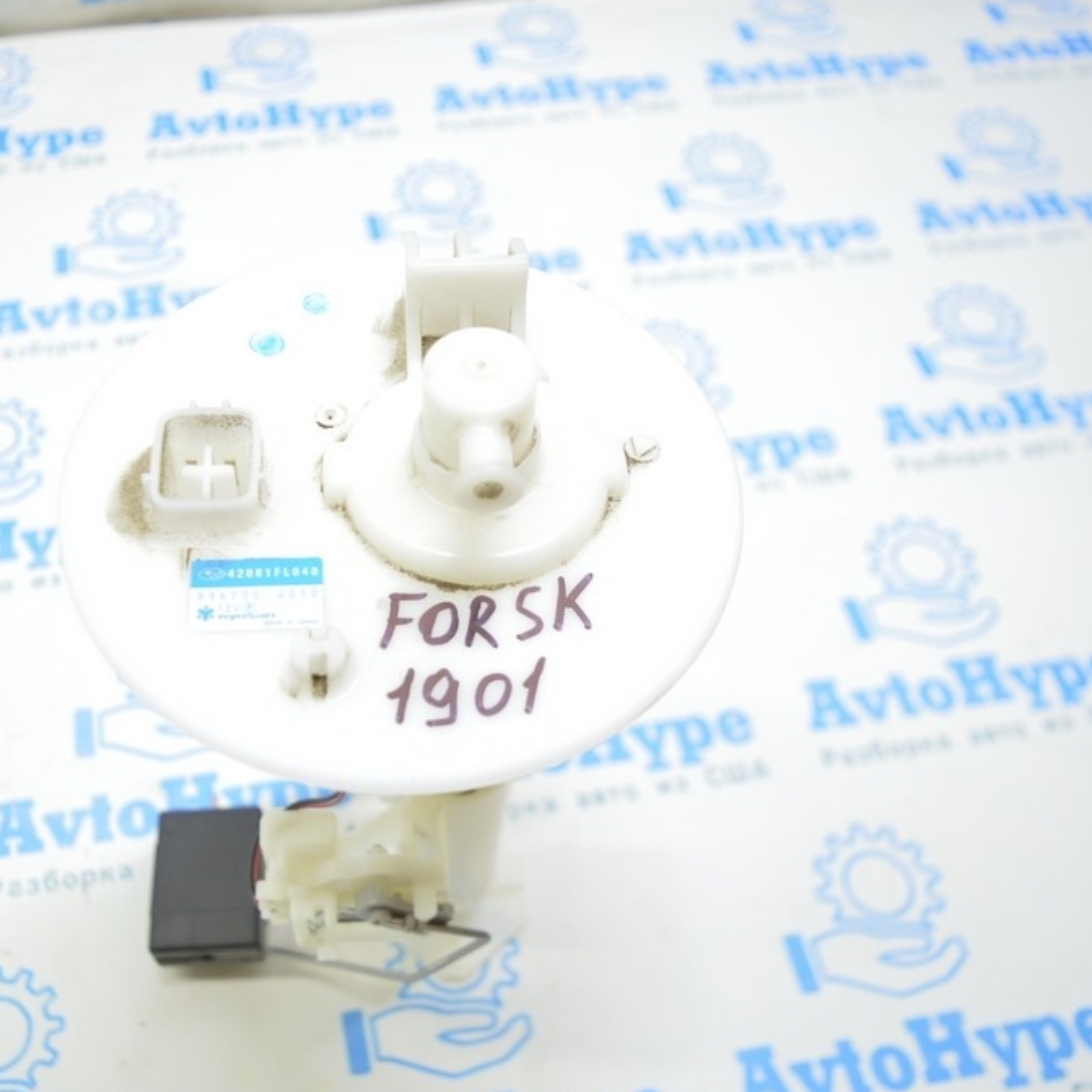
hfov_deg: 46.4
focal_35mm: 35
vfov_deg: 47.2
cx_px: 352
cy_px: 549
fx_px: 1249
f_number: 3.5
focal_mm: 18
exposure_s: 1/40
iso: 400
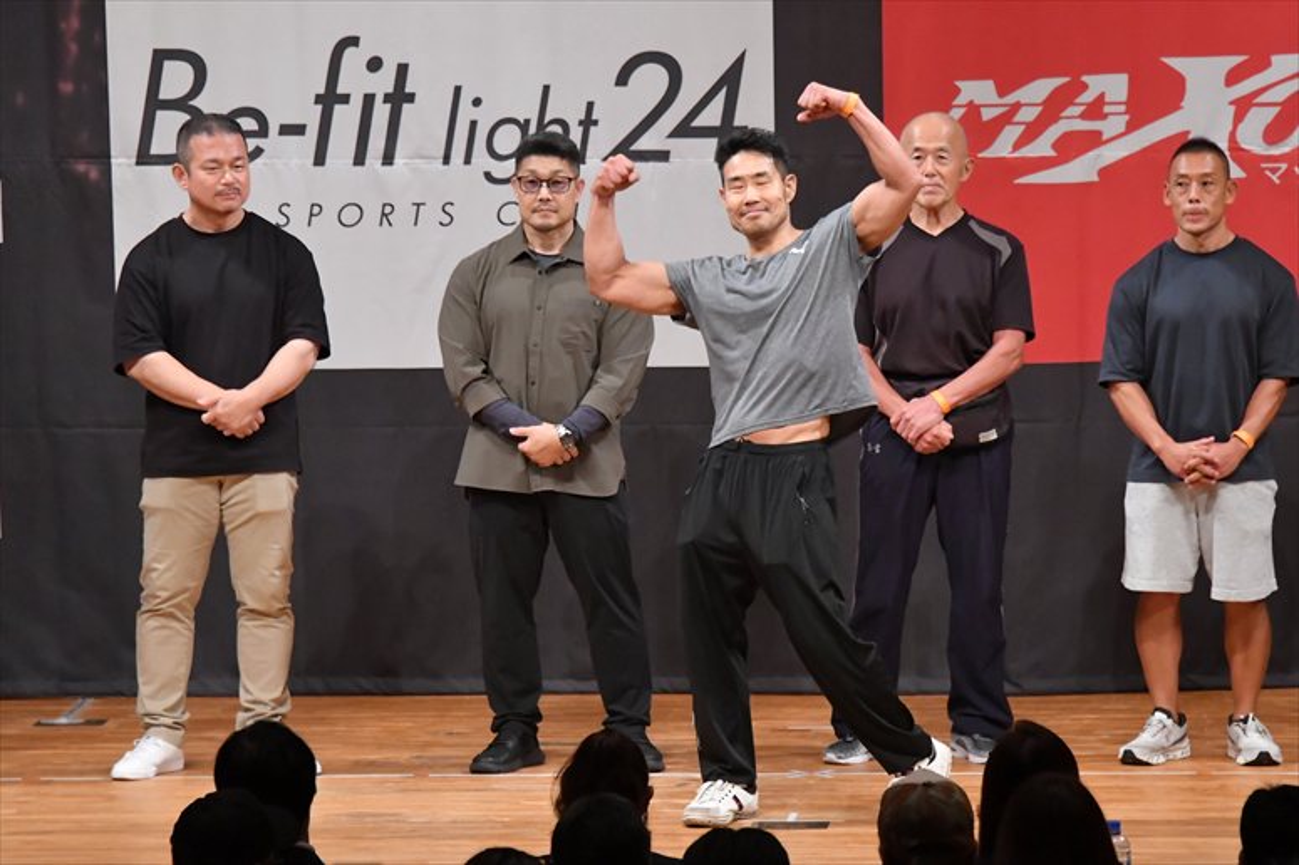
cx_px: 650
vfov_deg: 5.4
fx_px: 9197
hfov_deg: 8.1
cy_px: 432
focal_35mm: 255
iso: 7200
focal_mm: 170
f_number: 5.6
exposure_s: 1/400
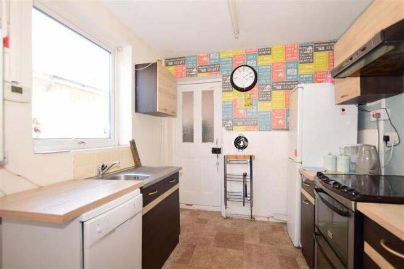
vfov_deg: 77.3
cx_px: 202
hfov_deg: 100.4
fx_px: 168
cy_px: 134
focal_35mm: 15
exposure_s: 1/30
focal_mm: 10
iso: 200
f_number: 5
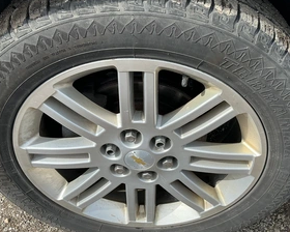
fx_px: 335
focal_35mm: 39
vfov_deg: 38.2
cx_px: 150
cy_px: 100
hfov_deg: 46.8
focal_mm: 3
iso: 25
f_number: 1.8
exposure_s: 1/551
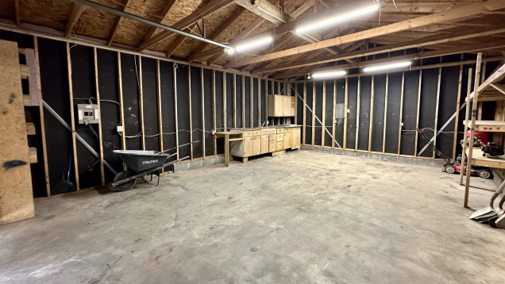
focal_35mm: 16
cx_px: 250
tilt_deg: -6.9
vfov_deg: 67.0
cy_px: 133
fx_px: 214
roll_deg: -0.9
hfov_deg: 99.4
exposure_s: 1/60
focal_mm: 2.22
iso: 500
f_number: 2.2
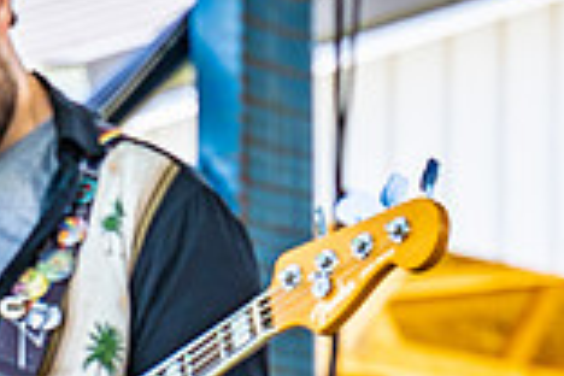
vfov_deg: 3.3
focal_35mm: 416
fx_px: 6517
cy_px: 42
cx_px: 730
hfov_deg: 4.9
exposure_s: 1/320
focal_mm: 75
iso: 125
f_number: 4.5
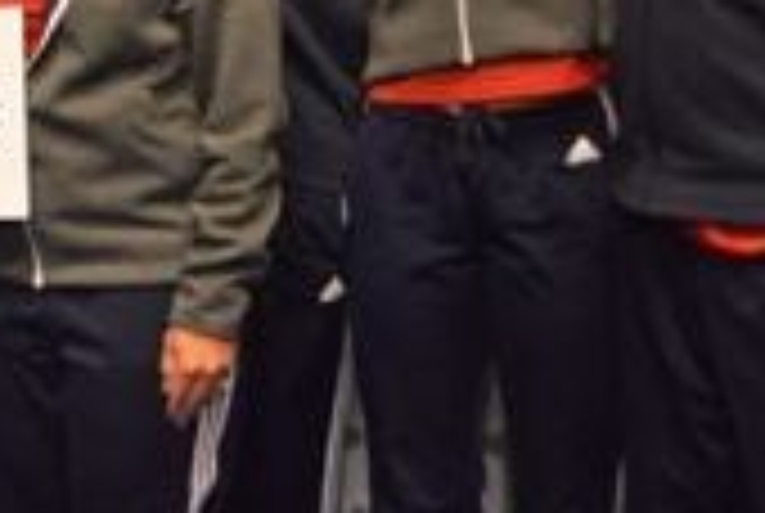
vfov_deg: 12.3
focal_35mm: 110
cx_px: 9
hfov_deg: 18.1
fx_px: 2347
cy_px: -18
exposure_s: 1/40
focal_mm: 29
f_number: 4
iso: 3200
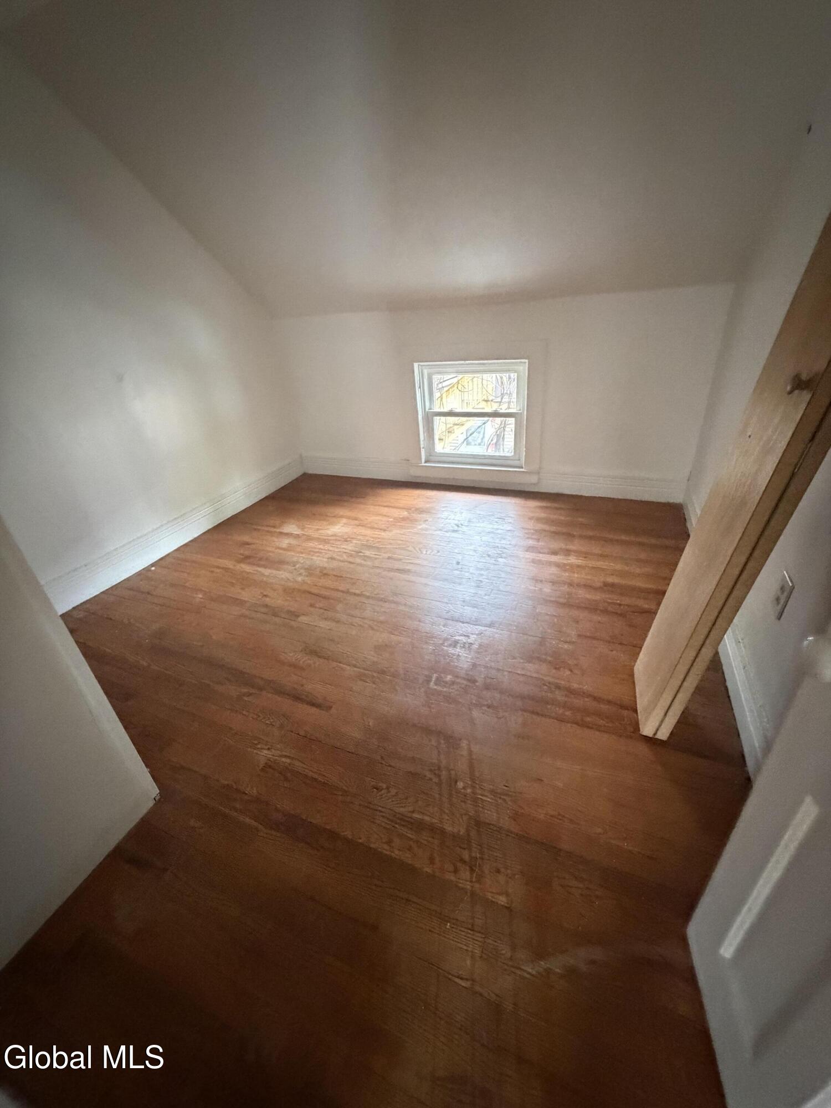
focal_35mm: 14
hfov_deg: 85.7
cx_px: 416
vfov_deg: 102.1
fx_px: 448
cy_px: 554
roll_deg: +5.2
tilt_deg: -27.1
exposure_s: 1/50
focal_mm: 2.22
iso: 1250
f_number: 2.2
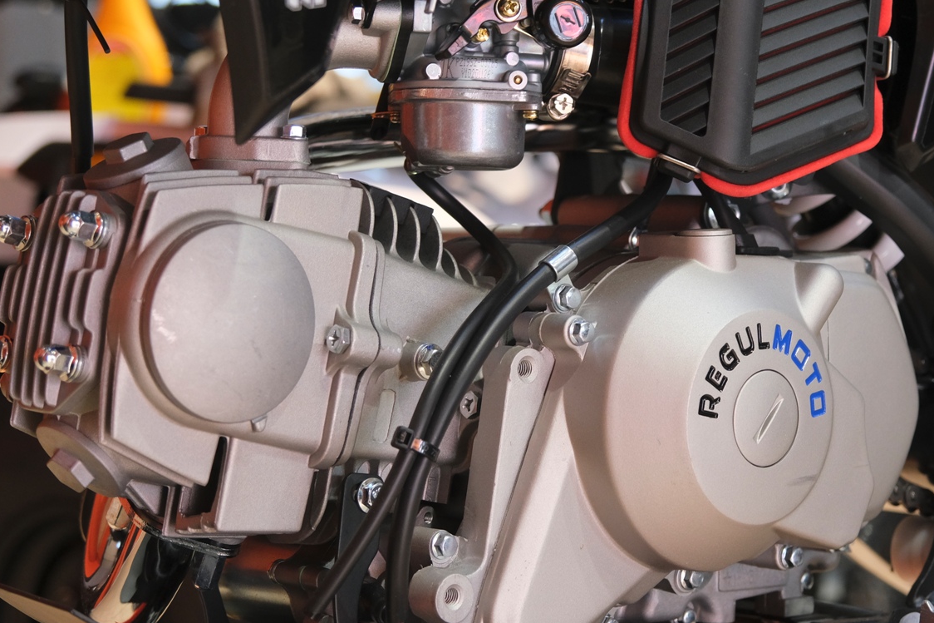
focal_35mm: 84
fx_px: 2179
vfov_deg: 16.2
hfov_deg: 24.2
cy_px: 242
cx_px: 560
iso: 1250
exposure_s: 1/100
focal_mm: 39.3
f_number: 4
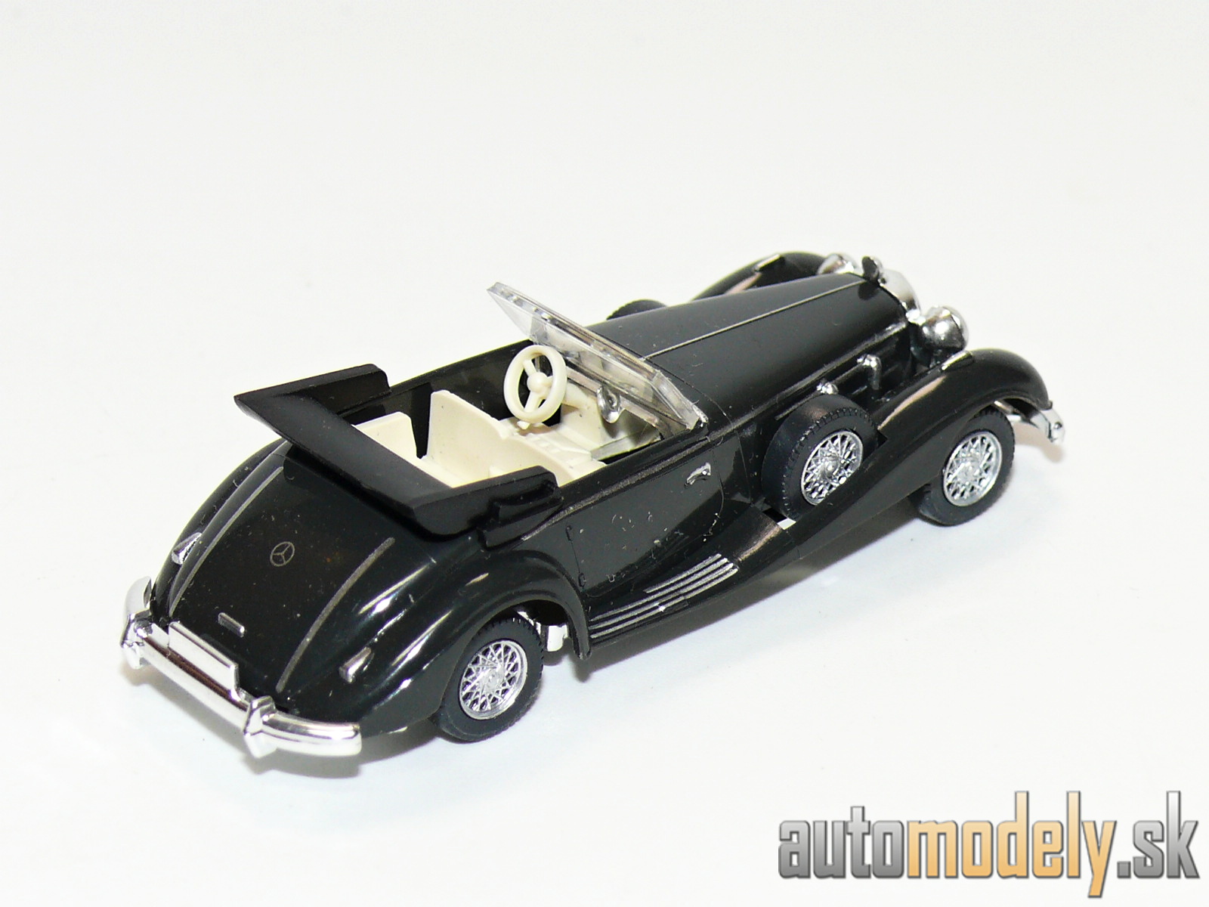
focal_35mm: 135
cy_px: 454
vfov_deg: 11.0
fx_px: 4715
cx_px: 604
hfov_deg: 14.6
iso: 100
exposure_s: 1/30
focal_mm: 16.1
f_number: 4
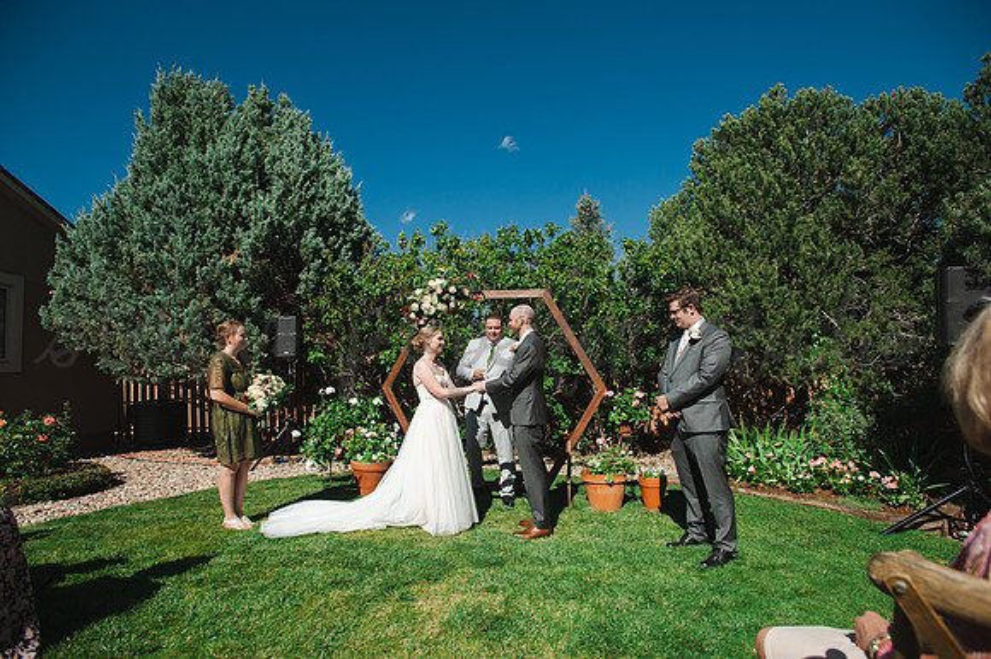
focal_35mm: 17
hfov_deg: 93.3
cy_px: 330
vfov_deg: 70.4
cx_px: 496
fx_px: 468
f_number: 4.5
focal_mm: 17
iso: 250
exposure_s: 1/2000
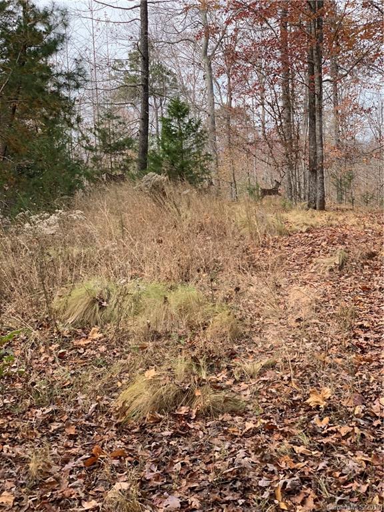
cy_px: 256
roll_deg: +1.1
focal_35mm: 52
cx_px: 192
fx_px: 769
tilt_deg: -7.2
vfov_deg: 36.8
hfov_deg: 28.0
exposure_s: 1/133
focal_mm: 6
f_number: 2.4
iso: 16
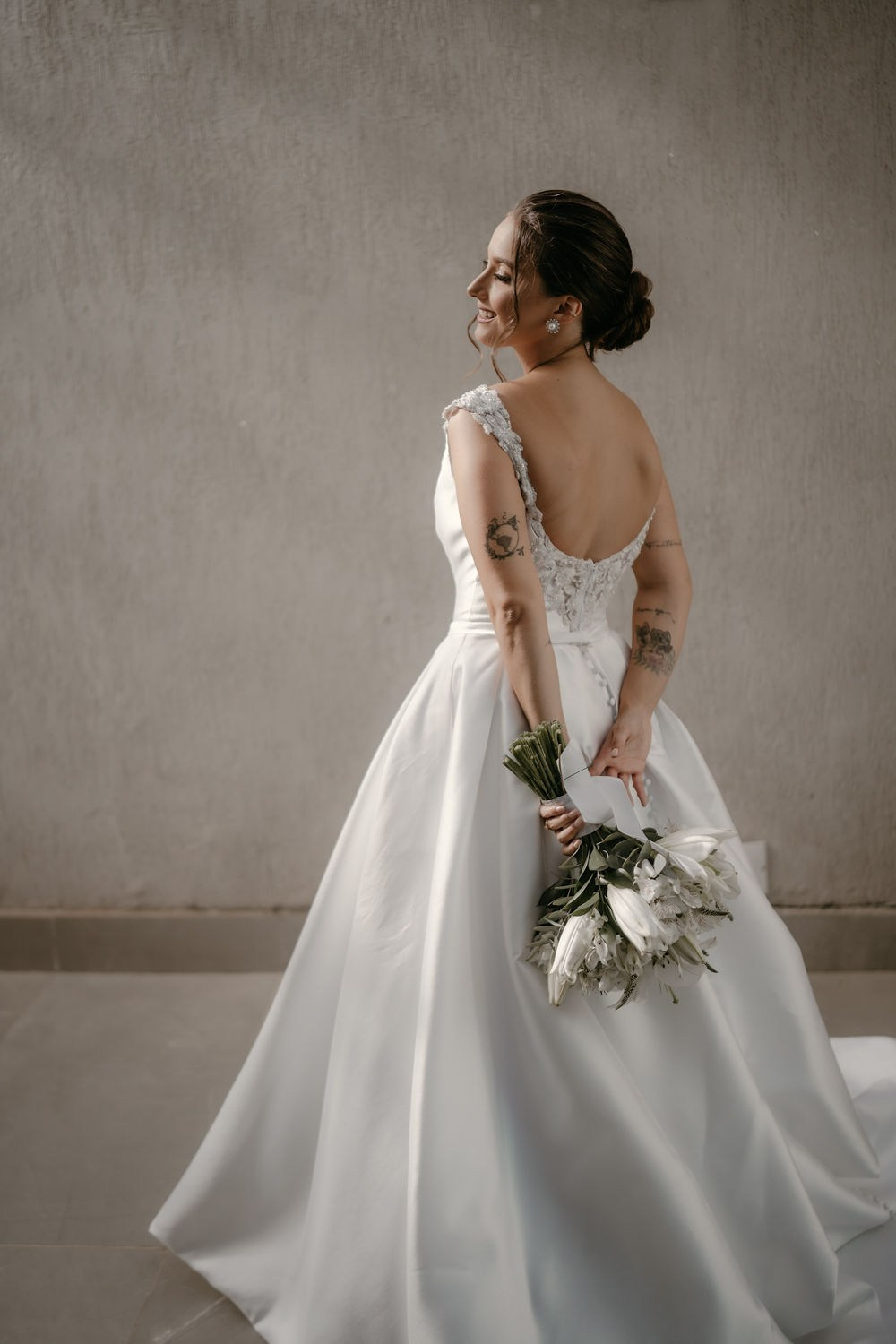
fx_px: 1307
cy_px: 672
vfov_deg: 54.4
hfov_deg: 37.9
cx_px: 448
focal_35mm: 35
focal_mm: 35
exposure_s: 1/2000
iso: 80
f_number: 1.4
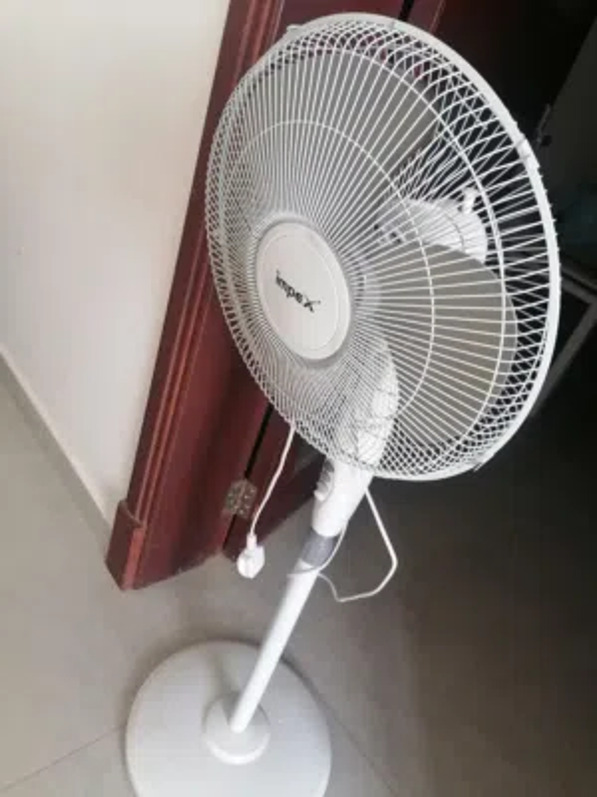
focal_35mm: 27
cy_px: 398
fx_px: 621
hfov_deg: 51.4
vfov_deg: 65.3
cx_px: 298
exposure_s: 1/33.3
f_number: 1.8
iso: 160
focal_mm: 5.3
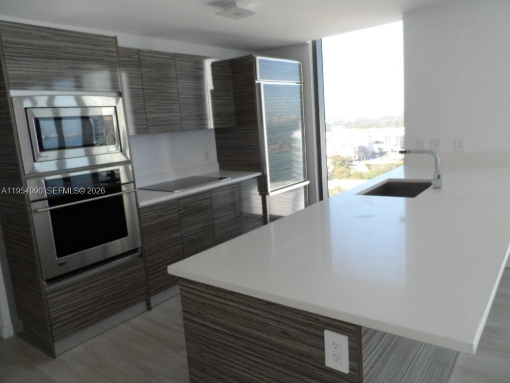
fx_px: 354
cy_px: 192
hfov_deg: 71.6
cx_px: 255
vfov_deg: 56.8
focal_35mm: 24
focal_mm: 4
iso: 80
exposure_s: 1/125
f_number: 3.2
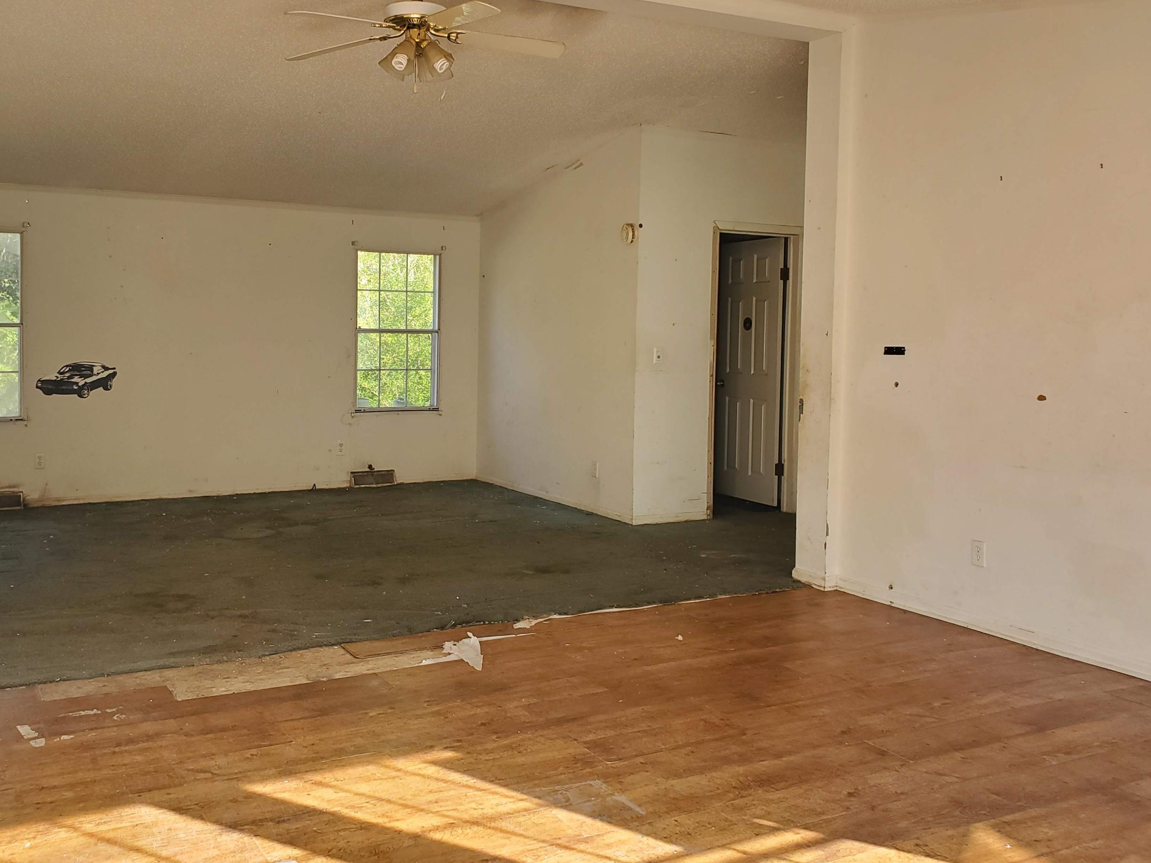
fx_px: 1064
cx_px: 496
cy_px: 363
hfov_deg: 56.6
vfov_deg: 44.0
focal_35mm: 32
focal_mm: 4.3
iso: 64
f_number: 2.4
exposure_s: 1/120
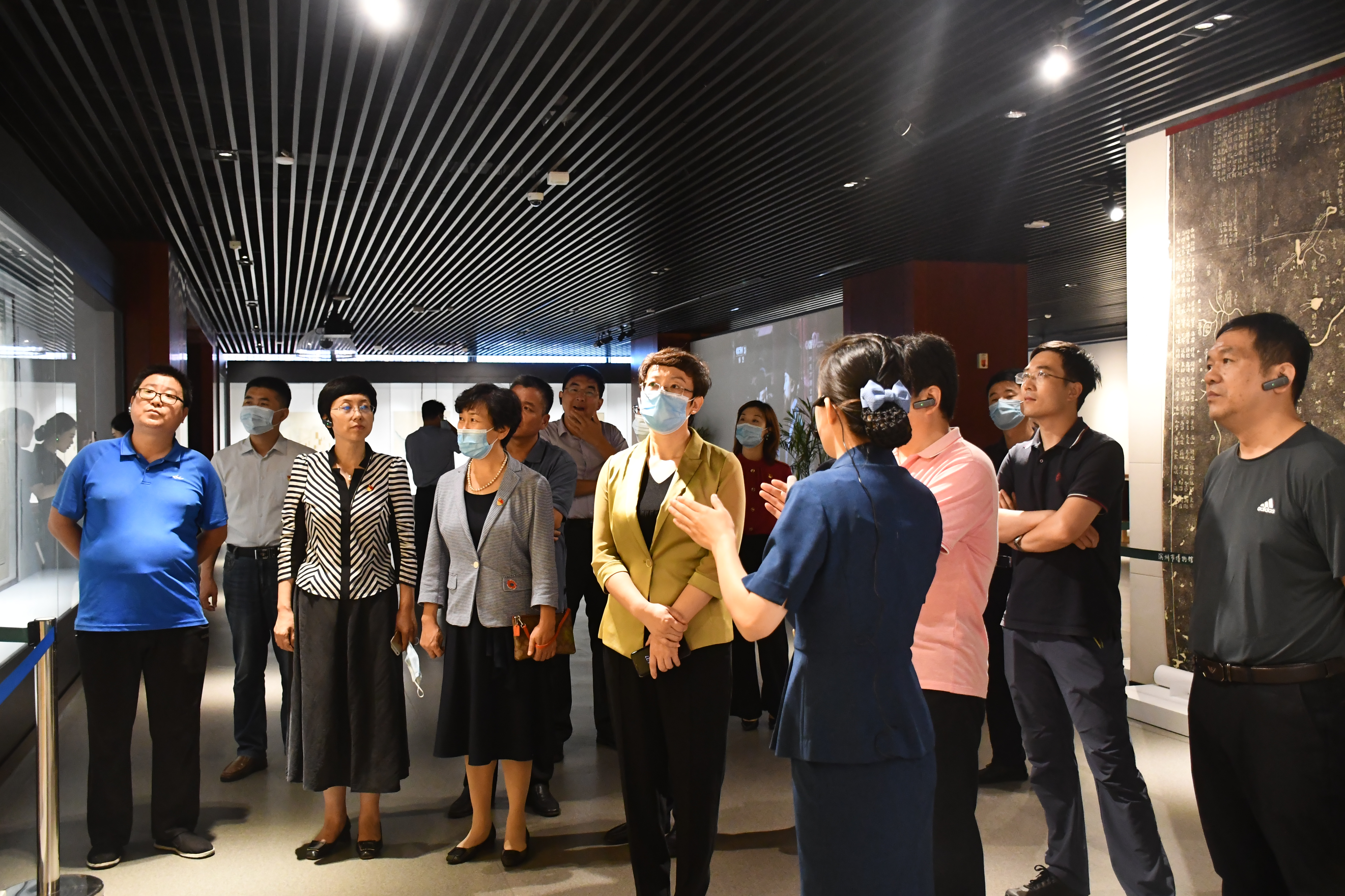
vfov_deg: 38.9
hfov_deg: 55.8
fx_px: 1270
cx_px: 672
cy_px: 448
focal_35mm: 34
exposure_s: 1/125
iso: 3200
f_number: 3.8
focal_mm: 23
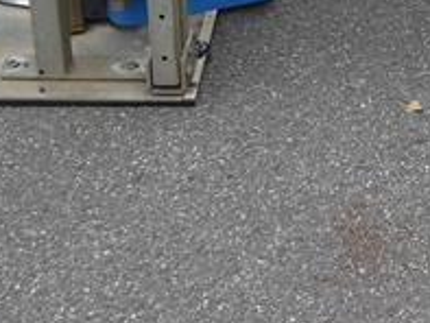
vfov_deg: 15.4
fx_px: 1131
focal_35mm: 91
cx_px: 386
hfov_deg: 21.1
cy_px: -107
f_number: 4
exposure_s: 1/160
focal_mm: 14
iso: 100
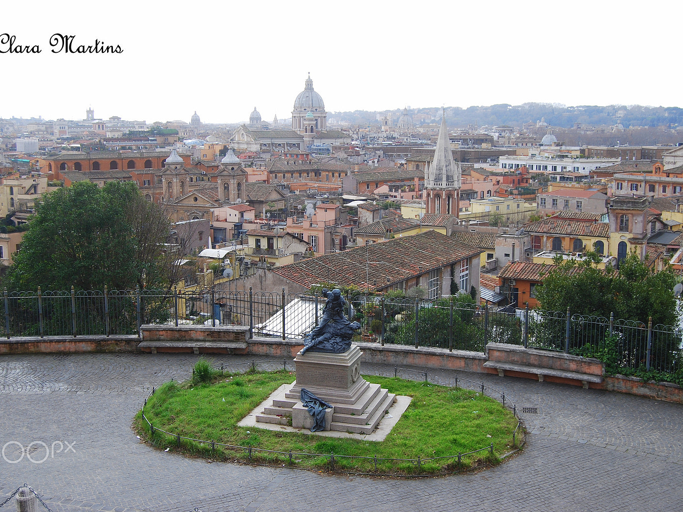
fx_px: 848
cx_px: 346
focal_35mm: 43
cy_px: 255
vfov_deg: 33.6
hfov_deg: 43.8
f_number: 6.3
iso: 100
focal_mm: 26
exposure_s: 1/160
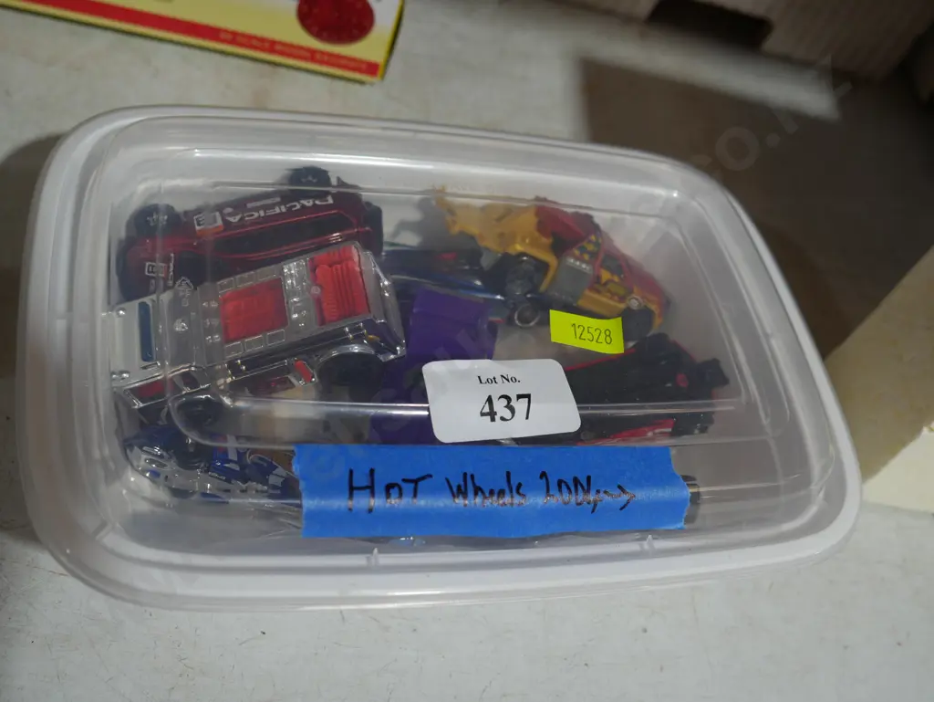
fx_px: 1080
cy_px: 351
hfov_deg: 46.8
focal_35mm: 40
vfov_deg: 36.0
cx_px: 467
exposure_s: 1/60
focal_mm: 20
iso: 250
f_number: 4.4
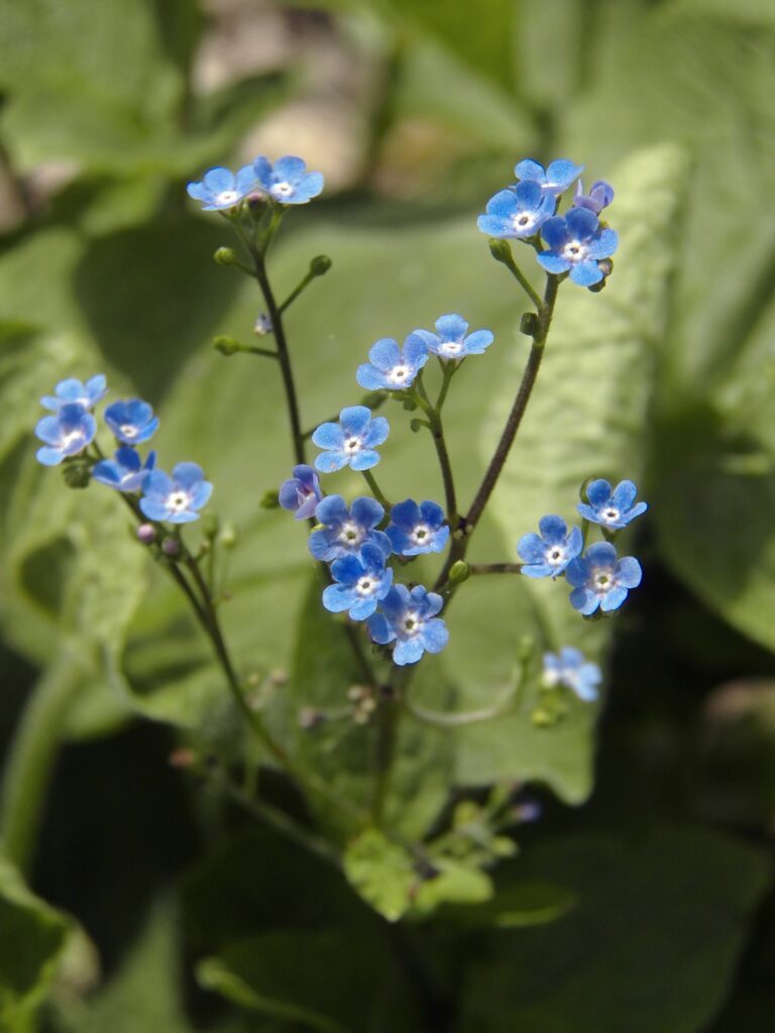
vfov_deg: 23.0
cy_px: 516
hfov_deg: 17.4
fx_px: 2537
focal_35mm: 85
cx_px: 388
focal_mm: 15.2
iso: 125
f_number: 4
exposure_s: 1/800
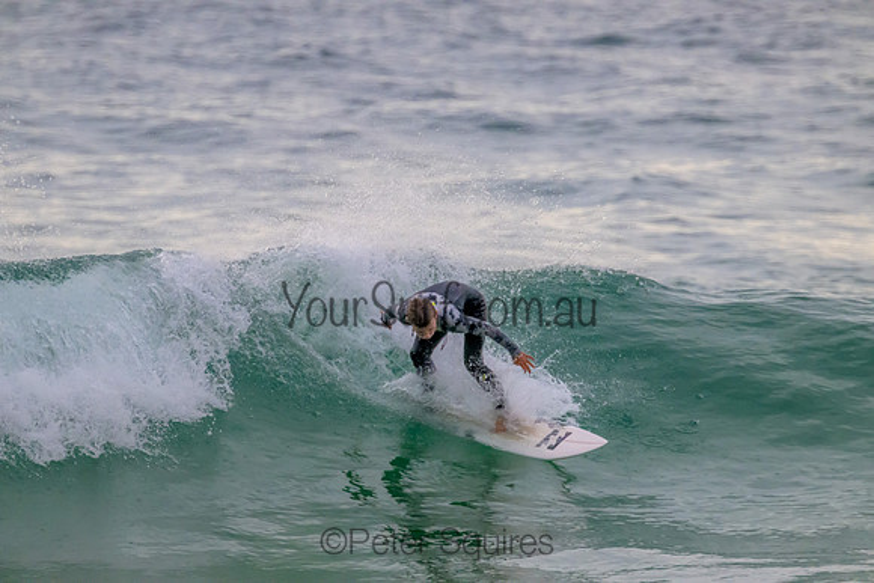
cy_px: 292
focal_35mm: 800
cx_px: 437
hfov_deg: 2.6
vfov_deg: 1.7
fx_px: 19426
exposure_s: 1/2000
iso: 7200
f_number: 11
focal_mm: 800
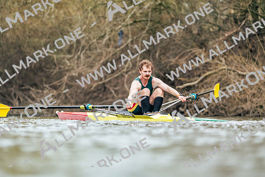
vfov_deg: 2.7
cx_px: 132
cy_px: 88
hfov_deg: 4.0
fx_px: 3770
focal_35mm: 512
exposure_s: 1/1600
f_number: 6.3
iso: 5000
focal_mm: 512
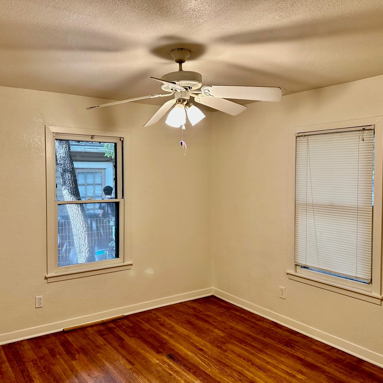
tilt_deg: -2.3
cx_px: 164
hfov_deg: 55.4
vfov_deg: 55.6
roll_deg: +0.0
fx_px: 363
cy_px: 195
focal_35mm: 29
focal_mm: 6.86
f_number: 1.78
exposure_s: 1/60
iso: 160
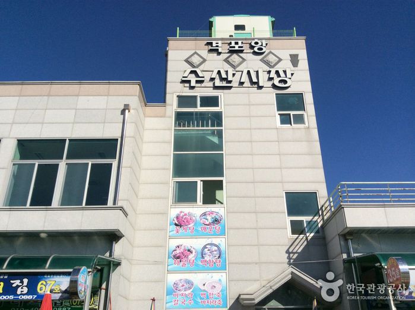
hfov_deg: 55.4
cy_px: 155
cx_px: 208
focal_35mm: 33
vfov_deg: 42.8
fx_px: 395
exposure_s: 1/2865
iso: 32
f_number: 2.4
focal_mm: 3.3
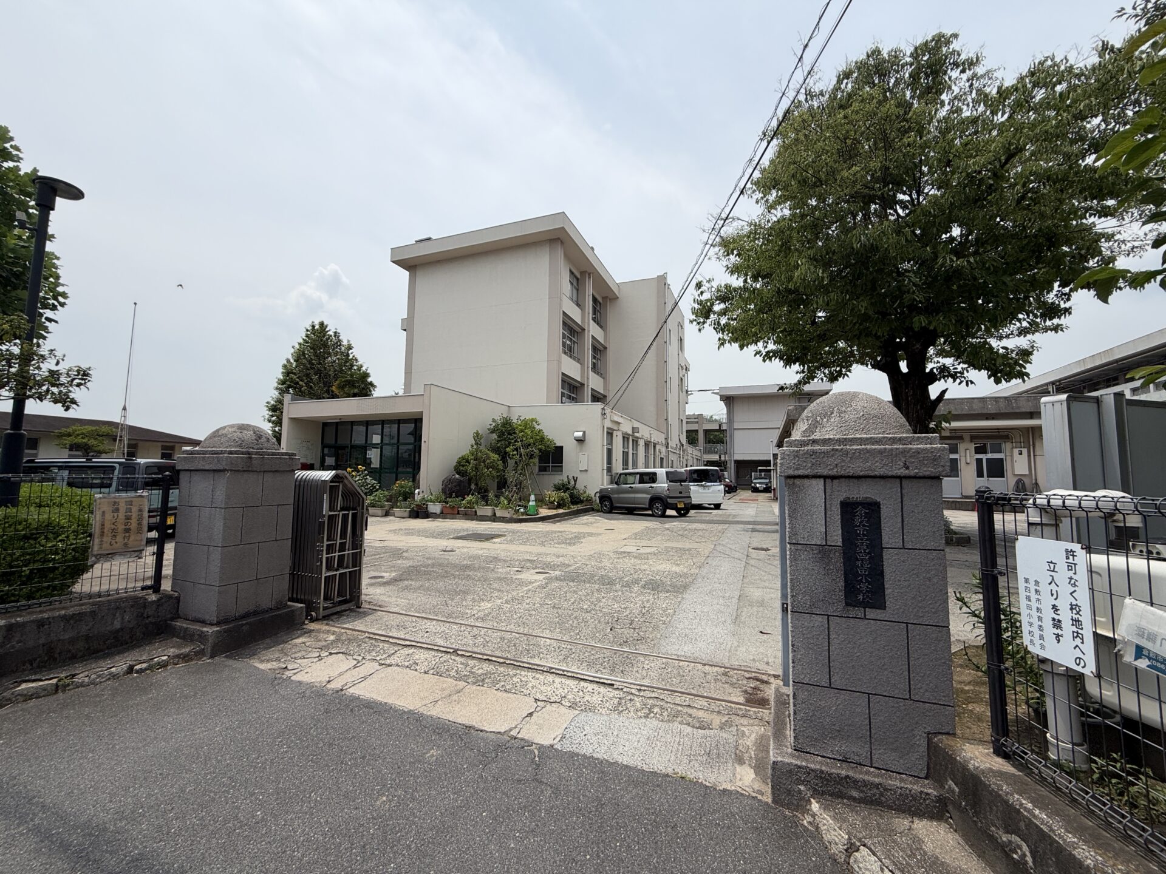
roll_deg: -0.7
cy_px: 437
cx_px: 583
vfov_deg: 85.7
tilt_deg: +5.5
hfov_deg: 102.1
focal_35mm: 14
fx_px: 472
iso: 20
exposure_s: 1/1656
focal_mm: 2.22
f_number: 2.2
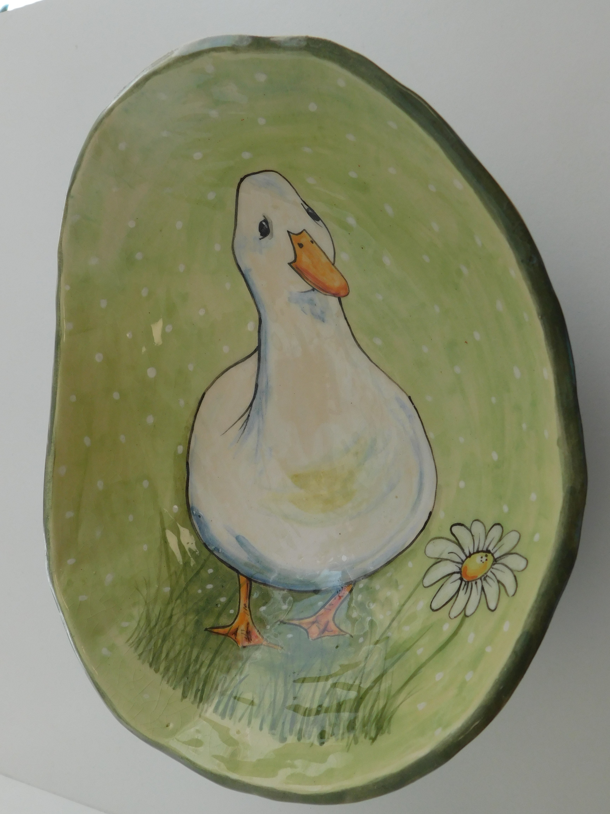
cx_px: 305
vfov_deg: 60.0
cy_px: 407
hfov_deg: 46.8
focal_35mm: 30
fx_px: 705
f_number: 3.2
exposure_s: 1/160
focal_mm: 5.3
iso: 125
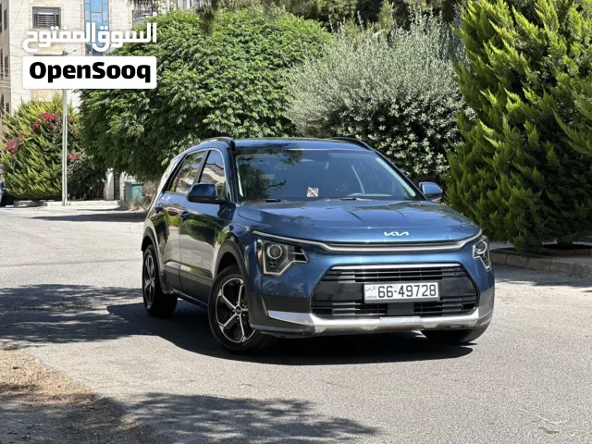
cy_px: 222
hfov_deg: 25.3
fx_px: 1317
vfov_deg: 19.1
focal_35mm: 77
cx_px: 296
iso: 32
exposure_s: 1/371
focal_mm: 9
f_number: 2.8
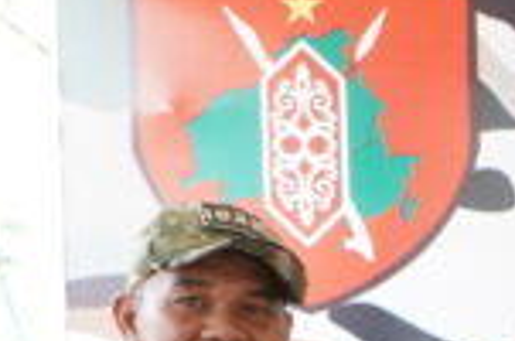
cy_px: 708
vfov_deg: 6.5
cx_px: 1565
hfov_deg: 8.4
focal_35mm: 204
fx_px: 2912
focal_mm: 20
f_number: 8
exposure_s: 1/125
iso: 1250
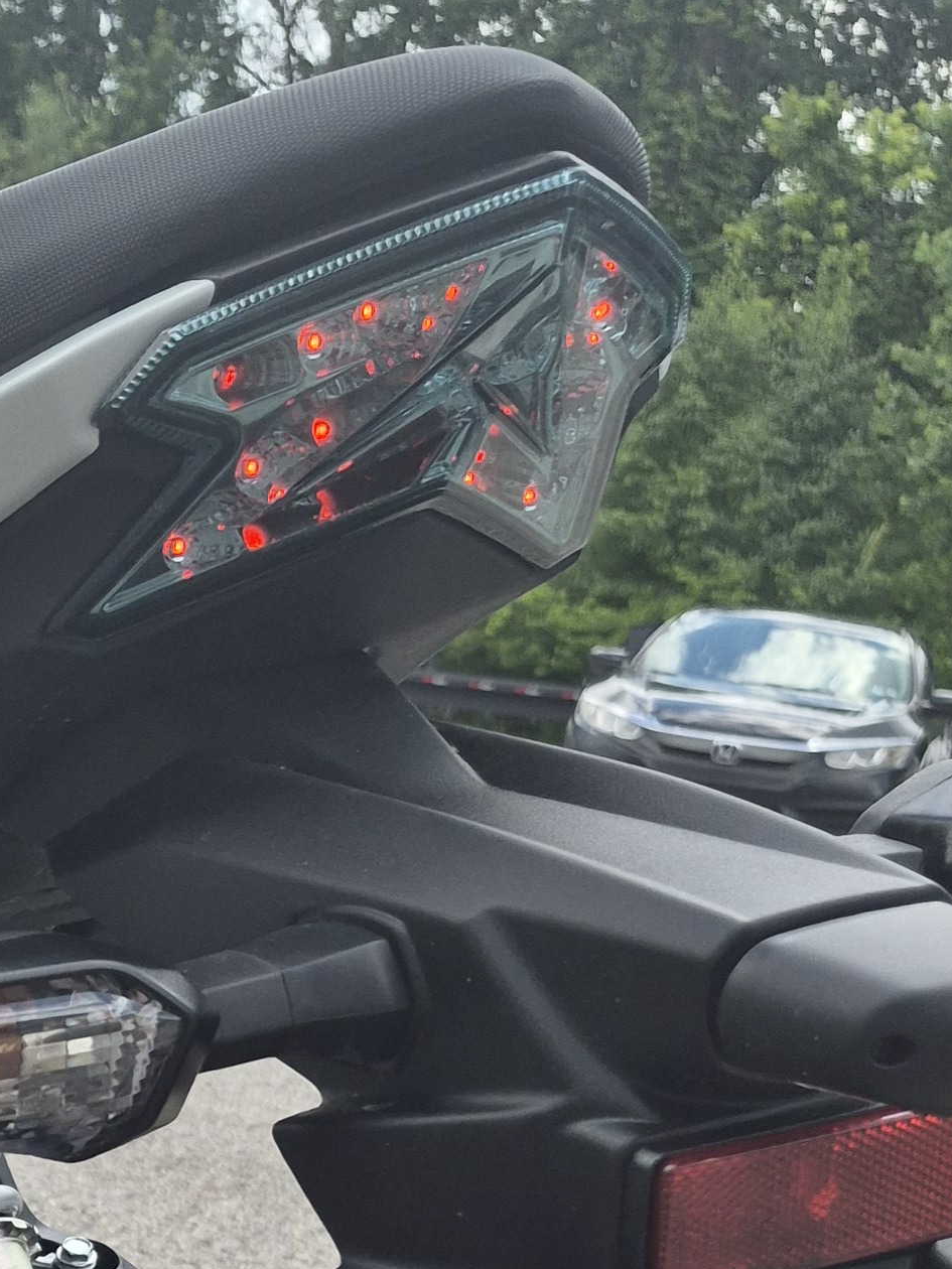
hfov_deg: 18.4
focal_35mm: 73
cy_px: 1448
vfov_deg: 24.6
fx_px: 2677
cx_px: -381
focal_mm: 5.4
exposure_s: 1/2912
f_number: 1.8
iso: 80
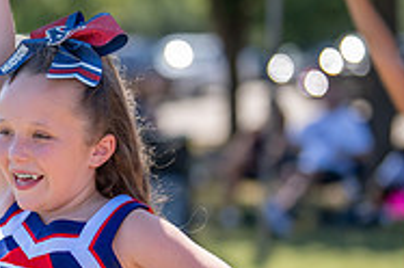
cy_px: 189
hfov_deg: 13.1
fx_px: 1748
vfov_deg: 8.8
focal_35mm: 156
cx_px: 58
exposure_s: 1/8000
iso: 160
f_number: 1.2
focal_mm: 50
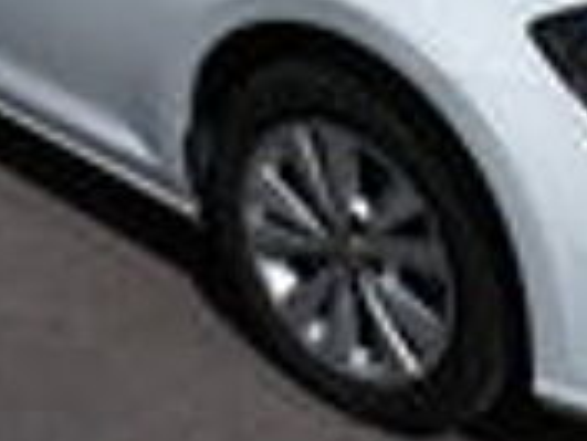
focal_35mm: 65
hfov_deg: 29.5
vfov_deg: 22.1
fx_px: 1103
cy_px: 53
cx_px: 415
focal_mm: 4.3
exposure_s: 1/950
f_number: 5.8
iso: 100
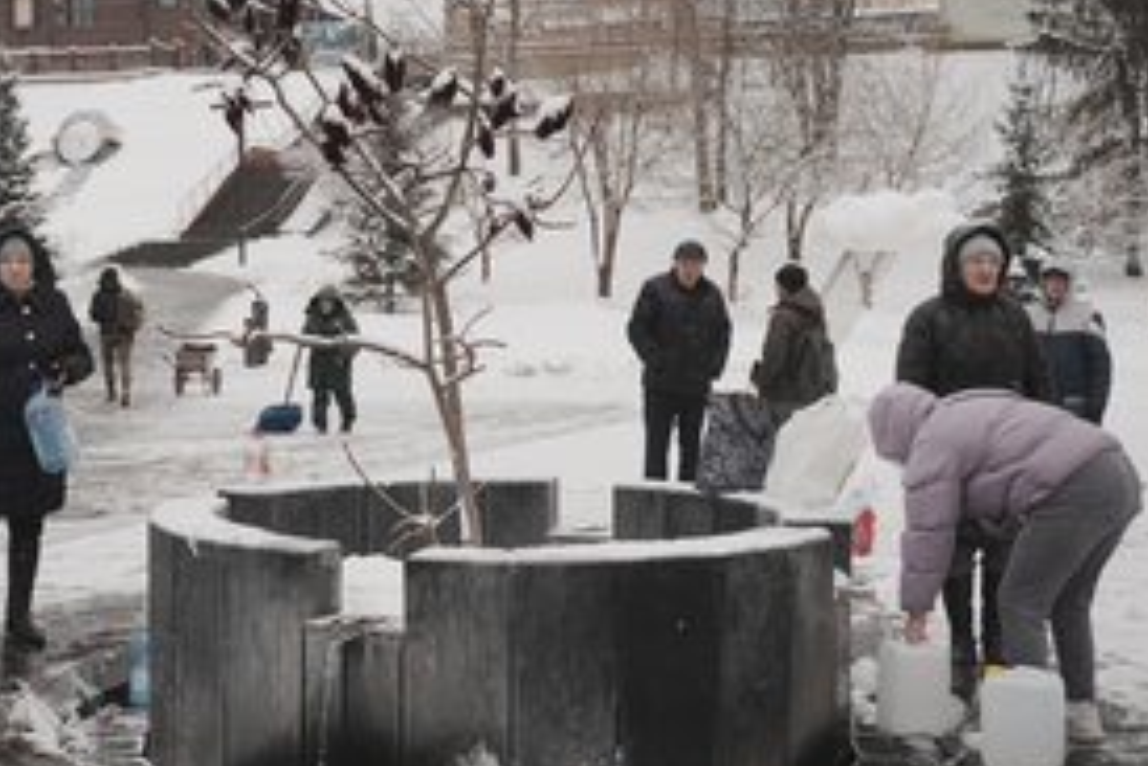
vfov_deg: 25.1
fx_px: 1723
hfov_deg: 36.5
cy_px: 366
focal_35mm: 54
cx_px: 398
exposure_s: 1/500
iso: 100
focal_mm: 37
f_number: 3.5
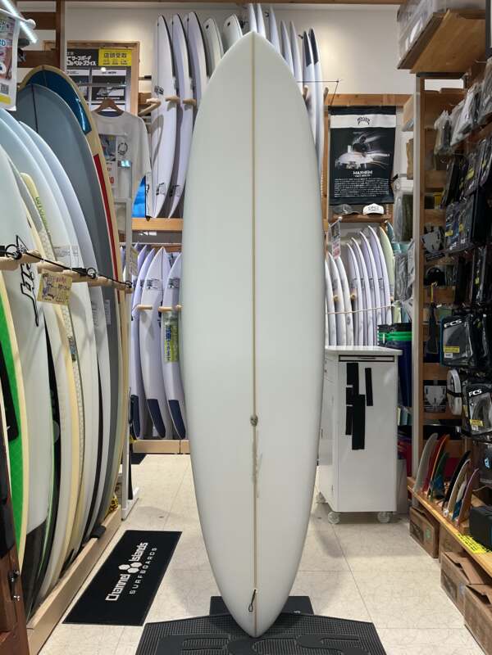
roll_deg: +0.3
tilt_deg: -0.4
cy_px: 328
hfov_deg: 48.2
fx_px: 550
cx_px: 246
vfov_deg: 61.7
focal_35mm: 29
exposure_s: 1/120
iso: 50
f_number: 1.8
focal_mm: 3
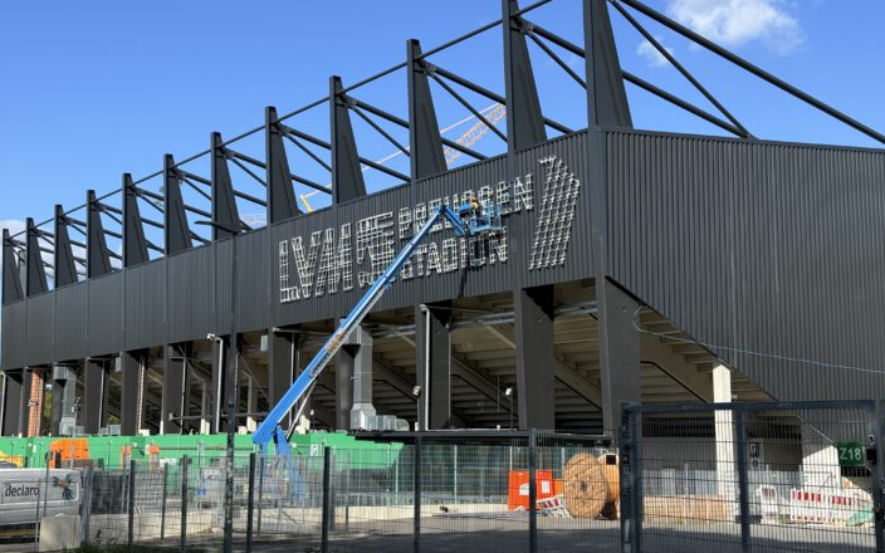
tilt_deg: +10.8
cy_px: 222
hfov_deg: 38.9
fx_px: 1254
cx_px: 444
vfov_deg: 24.8
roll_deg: -0.5
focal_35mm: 52
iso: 64
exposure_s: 1/3534
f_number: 1.78
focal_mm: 6.76
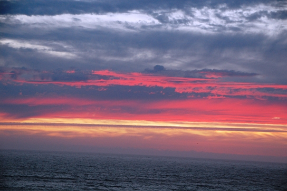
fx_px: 837
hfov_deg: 19.5
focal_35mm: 105
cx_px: 144
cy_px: 96
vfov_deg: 13.0
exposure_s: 1/125
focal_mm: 70
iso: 640
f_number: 5.3
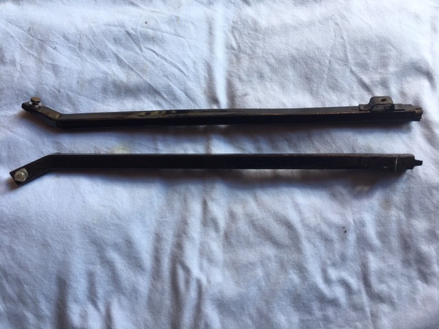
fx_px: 368
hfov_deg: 61.7
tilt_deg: -80.0
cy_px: 164
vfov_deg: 48.2
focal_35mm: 29
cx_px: 220
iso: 40
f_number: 2.2
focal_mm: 4.15
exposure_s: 1/100
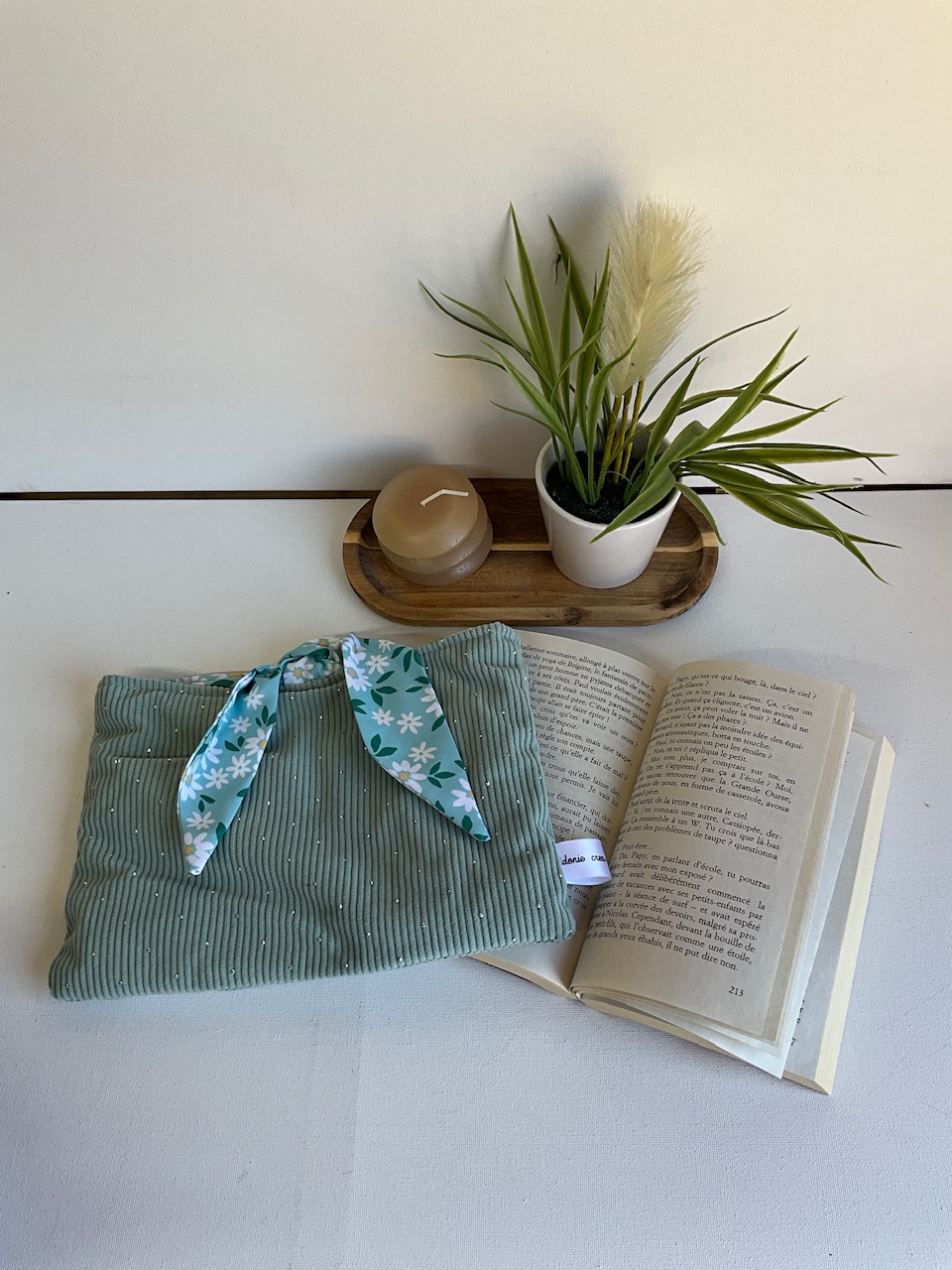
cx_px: 476
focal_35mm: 29
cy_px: 635
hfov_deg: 48.2
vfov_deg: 61.7
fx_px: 1063
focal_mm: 3
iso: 16
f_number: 1.8
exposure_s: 1/100
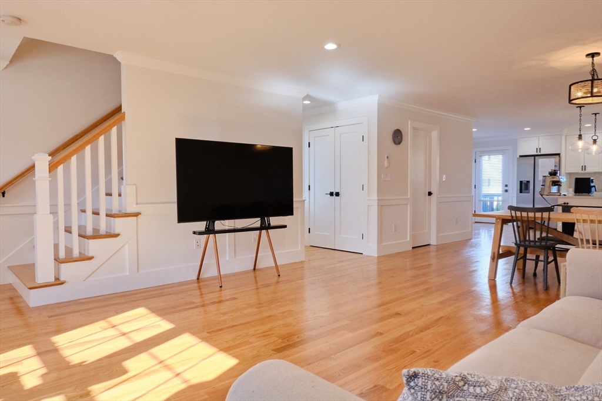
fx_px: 401
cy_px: 200
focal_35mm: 24
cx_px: 301
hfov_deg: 73.7
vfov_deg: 53.1
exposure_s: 1/125
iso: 2500
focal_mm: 16
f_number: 10
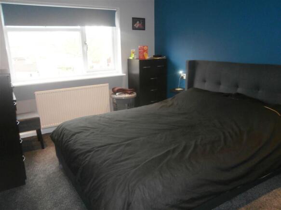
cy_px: 105
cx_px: 140
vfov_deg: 53.0
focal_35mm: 26
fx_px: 211
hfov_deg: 67.3
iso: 200
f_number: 2.8
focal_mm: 4.7
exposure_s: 1/30
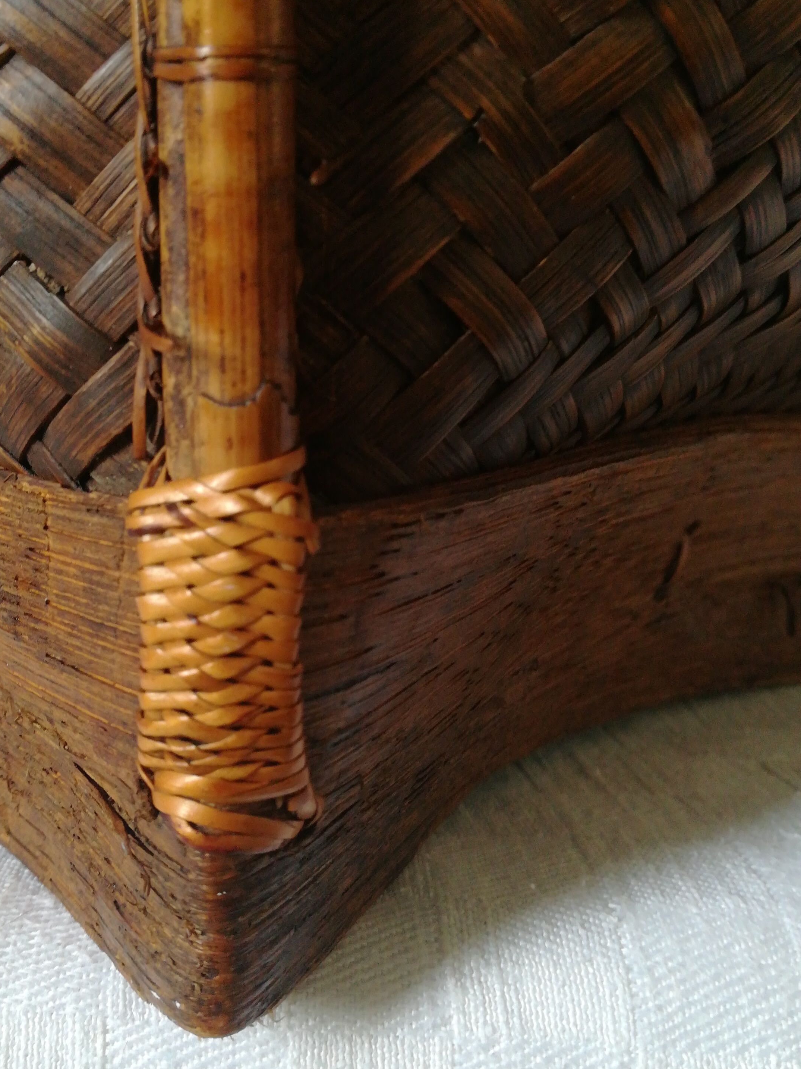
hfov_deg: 39.5
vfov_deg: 51.4
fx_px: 1111
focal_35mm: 36
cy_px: 539
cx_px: 324
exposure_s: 1/33.3
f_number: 2.2
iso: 200
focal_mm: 3.83
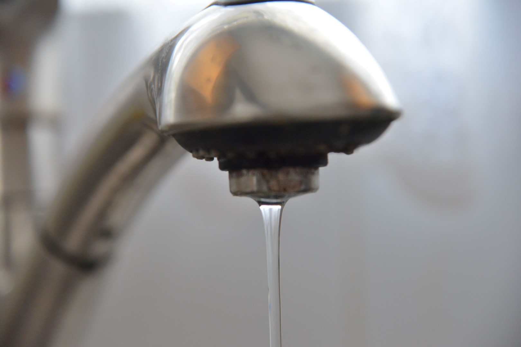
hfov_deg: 17.1
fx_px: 1737
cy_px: 174
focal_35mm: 120
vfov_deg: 11.4
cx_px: 260
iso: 3200
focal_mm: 120
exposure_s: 1/200
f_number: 4.5
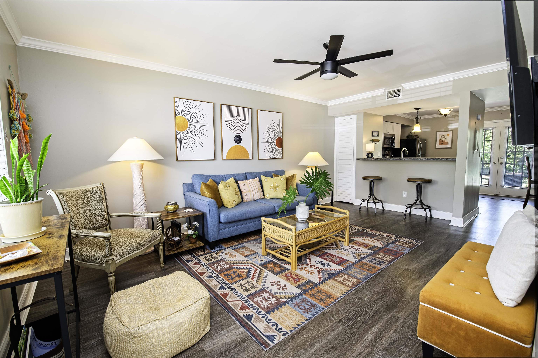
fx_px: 224
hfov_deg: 100.4
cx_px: 269
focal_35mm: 15
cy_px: 179
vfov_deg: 77.2
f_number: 6.3
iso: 320
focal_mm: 15
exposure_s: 1/100
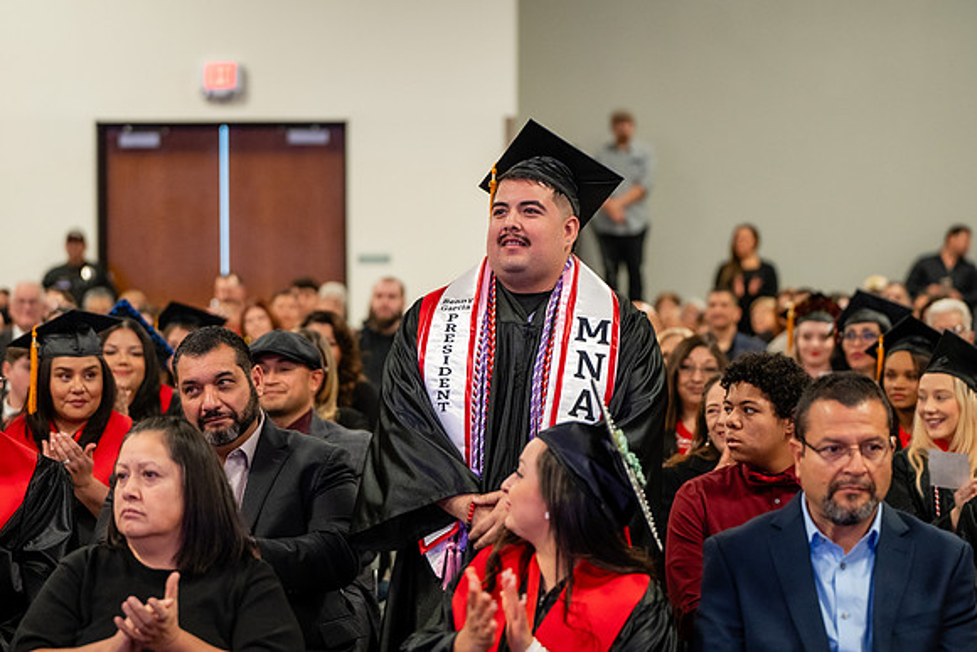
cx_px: 490
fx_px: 2621
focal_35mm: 97
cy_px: 317
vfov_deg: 14.2
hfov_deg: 21.1
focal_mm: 88
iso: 3200
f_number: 2.8
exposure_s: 1/200
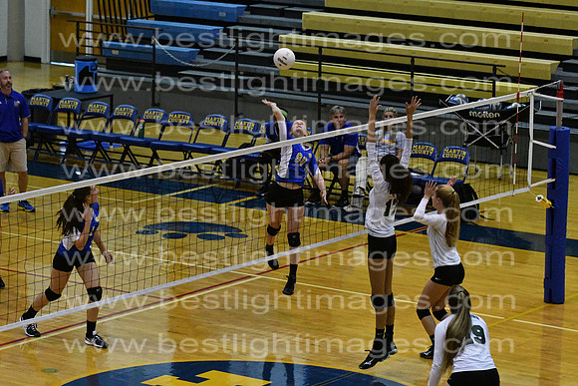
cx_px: 289
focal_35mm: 210
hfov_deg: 9.8
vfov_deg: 6.5
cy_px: 193
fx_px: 3372
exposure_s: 1/800
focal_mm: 140
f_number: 4
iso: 8000
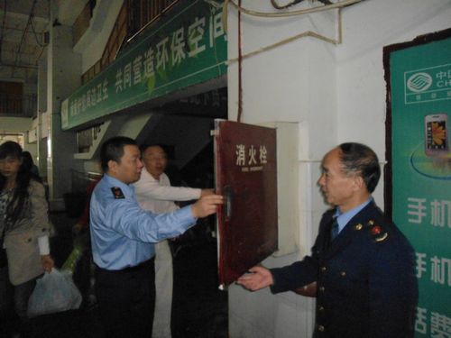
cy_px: 169
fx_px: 339
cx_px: 226
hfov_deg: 67.3
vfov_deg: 53.1
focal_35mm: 26
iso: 800
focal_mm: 4.7
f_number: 8
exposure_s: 1/8
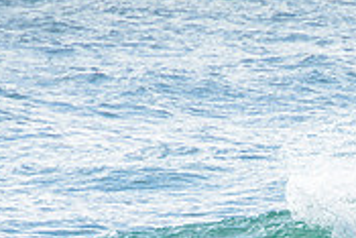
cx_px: 443
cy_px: 303
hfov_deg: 1.3
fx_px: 16112
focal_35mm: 1628
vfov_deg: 0.8
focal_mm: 400
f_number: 7.1
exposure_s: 1/1600
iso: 200
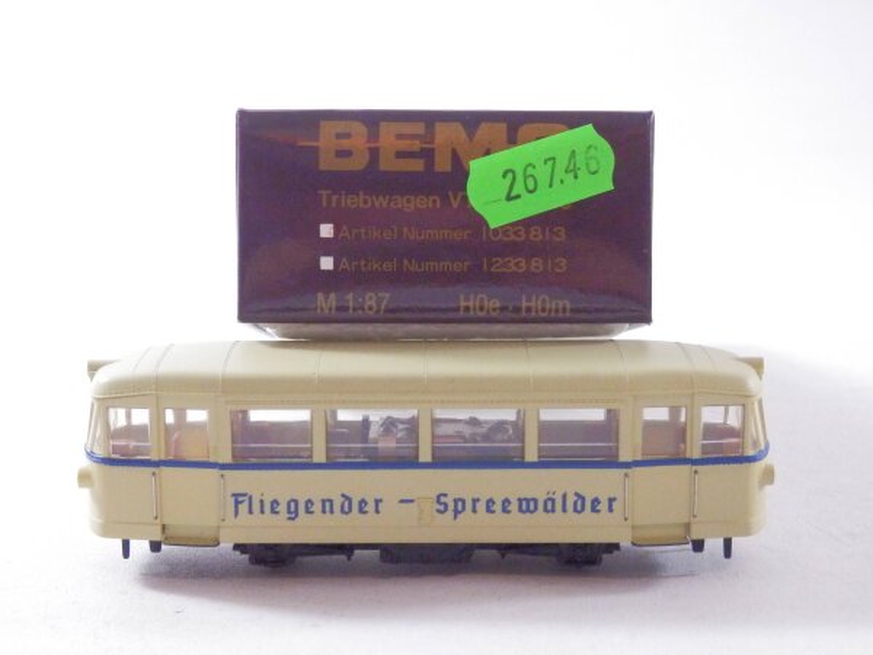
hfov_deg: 29.4
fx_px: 1664
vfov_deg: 22.3
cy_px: 328
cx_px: 436
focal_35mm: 66
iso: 1600
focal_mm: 11.9
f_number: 4.4
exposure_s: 1/160
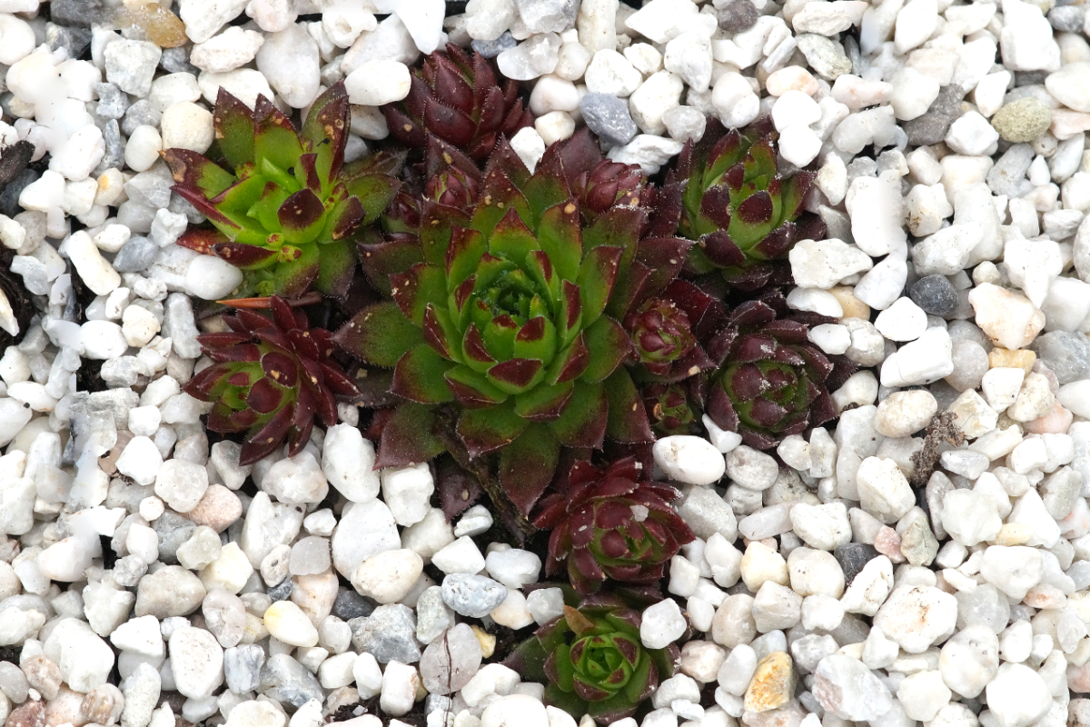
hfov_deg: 13.7
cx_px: 545
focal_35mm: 150
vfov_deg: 9.1
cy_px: 364
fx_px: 4541
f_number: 11
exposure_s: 1/160
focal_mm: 100
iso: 1250
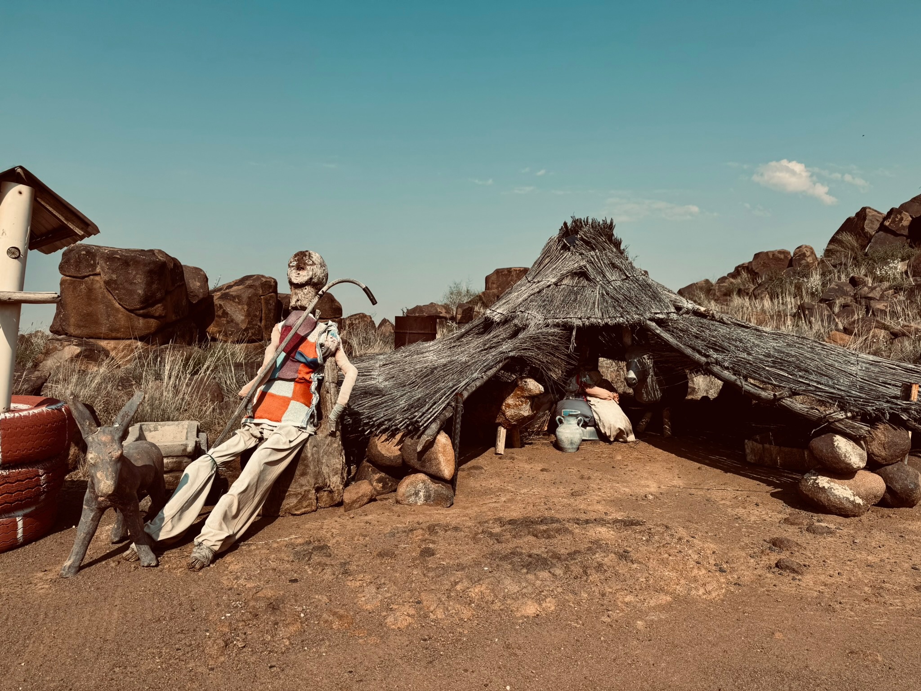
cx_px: 460
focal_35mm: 24
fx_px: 639
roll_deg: -0.5
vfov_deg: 56.8
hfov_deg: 71.6
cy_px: 346
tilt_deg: -1.0
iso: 80
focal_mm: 6.76
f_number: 1.78
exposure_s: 1/5814
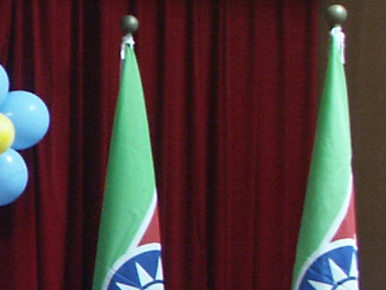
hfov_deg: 7.1
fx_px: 2835
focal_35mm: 254
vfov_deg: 5.8
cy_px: 343
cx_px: -668
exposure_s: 1/4
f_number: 3.5
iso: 200
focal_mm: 11.38
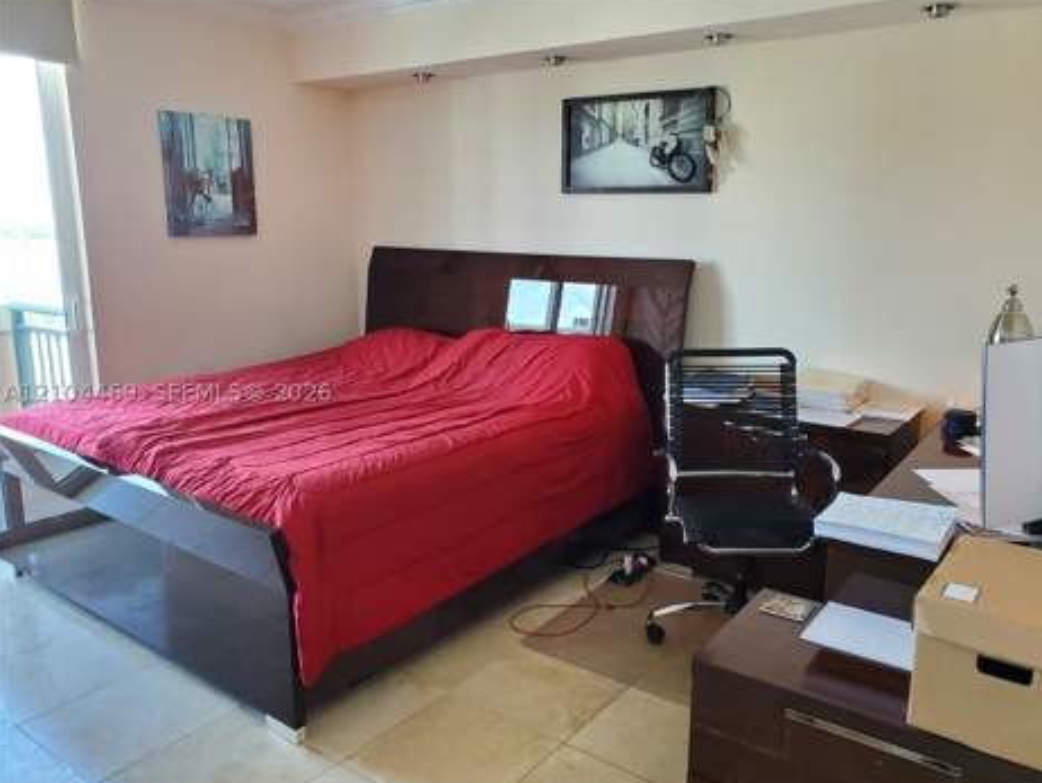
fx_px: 813
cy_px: 393
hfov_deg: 65.3
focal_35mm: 27
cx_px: 539
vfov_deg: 51.4
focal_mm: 4.3
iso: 320
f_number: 2.4
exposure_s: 1/120
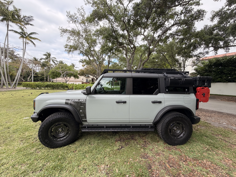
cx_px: 118
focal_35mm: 14
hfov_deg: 102.1
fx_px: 95
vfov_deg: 85.7
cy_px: 88
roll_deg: -0.1
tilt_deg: -3.0
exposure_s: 1/502
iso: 64
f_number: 2.2
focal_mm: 2.22
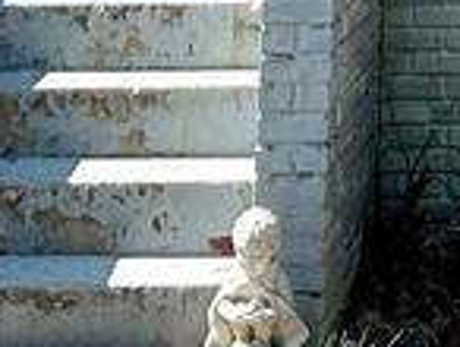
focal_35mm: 168
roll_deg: -0.9
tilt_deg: +12.4
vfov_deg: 7.7
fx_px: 2236
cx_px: 573
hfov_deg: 11.5
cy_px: -688
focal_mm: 6.86
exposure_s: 1/1916
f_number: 1.78
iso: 80
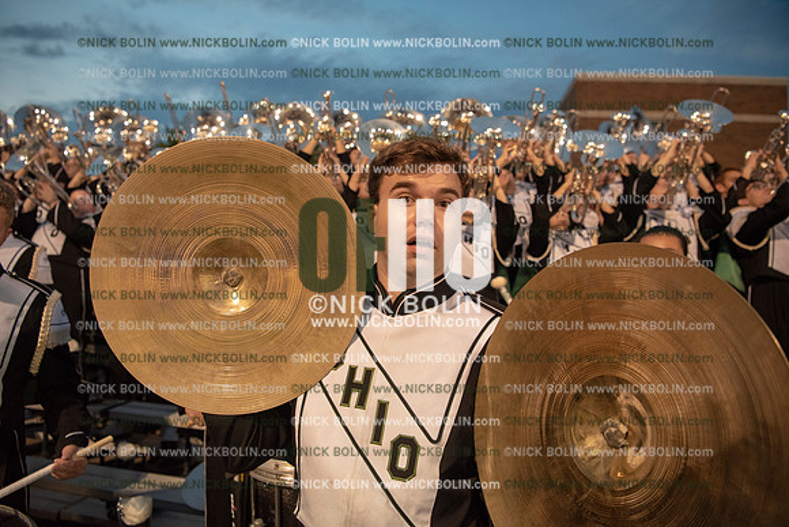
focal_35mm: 24
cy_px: 264
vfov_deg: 53.2
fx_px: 526
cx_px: 394
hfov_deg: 73.7
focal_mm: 24
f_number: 3.2
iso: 3200
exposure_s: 1/200
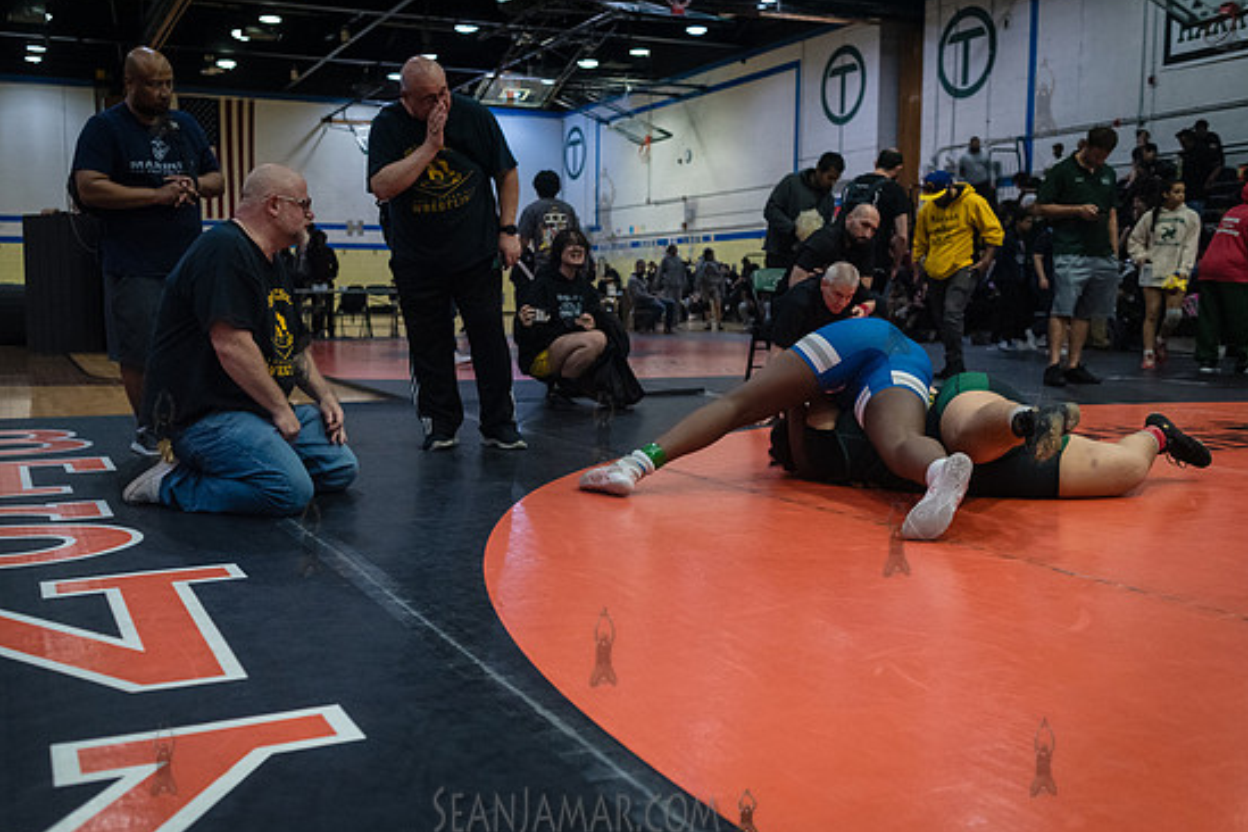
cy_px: 426
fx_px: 1283
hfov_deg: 51.9
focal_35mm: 37
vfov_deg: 35.9
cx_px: 602
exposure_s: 1/800
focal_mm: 35
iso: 5000
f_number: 3.2
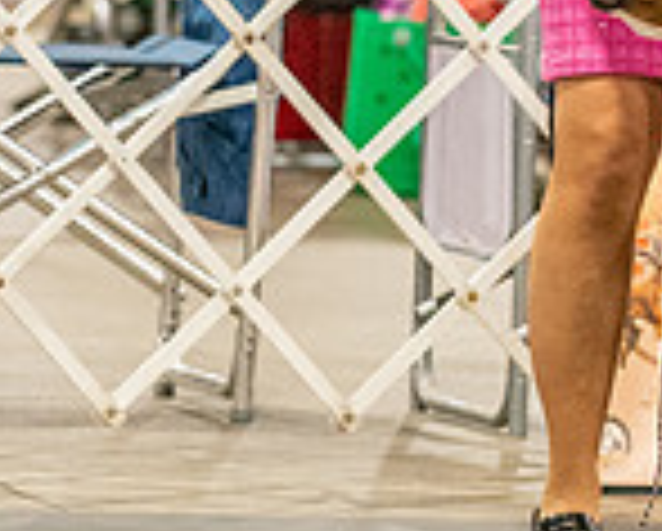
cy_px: -99
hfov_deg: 3.5
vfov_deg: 2.8
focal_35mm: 559
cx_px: 687
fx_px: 10967
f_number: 3.5
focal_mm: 130
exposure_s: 1/250
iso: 6400
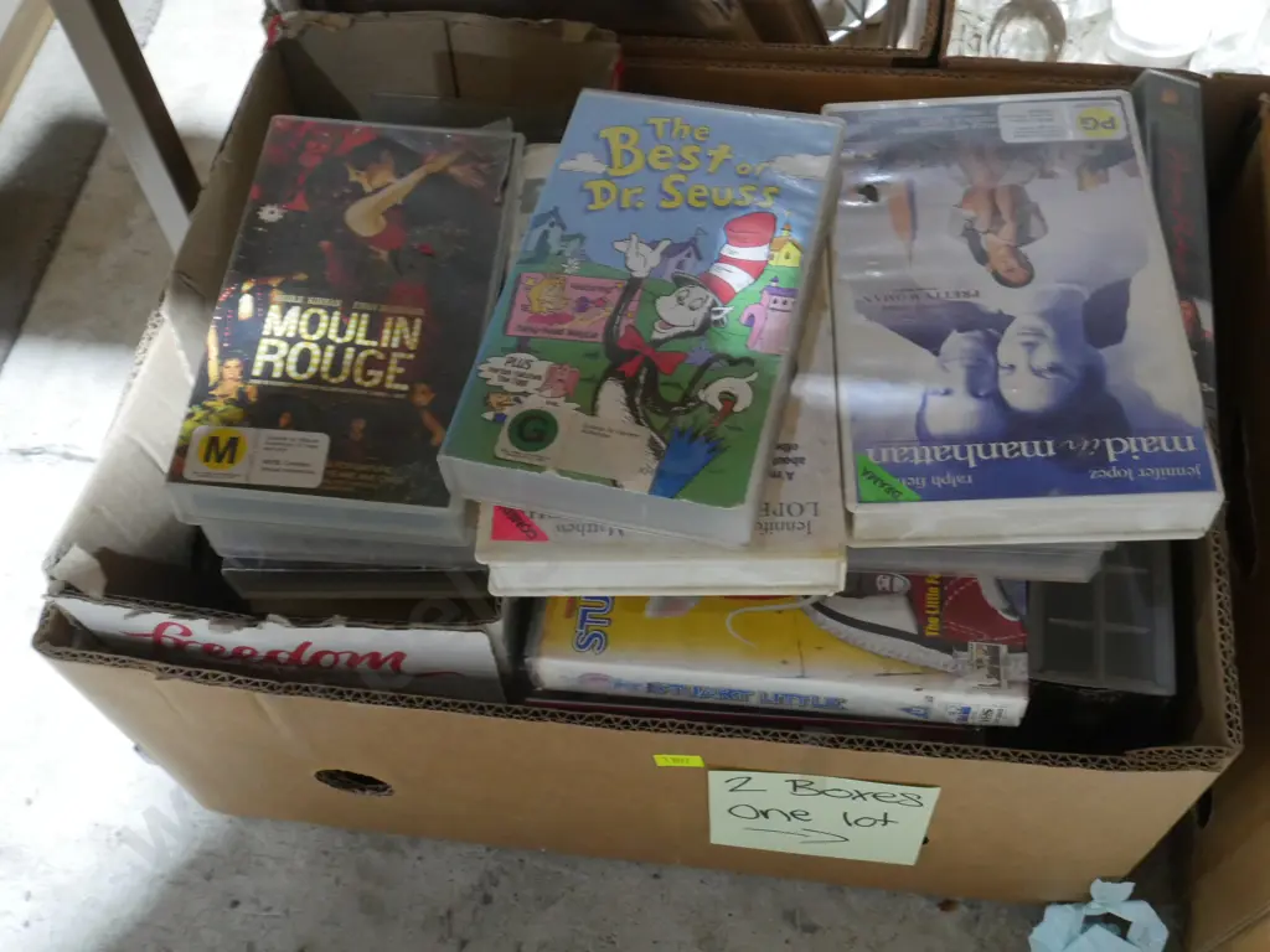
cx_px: 635
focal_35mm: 38
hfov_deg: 49.0
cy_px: 476
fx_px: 1394
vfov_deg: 37.7
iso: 3200
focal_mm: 19
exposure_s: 1/20
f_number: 10
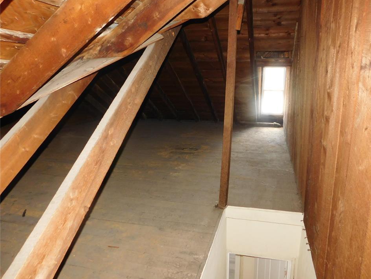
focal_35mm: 25
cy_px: 131
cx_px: 201
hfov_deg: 69.3
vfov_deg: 54.9
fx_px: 268
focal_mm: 4
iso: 280
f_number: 3
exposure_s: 1/30
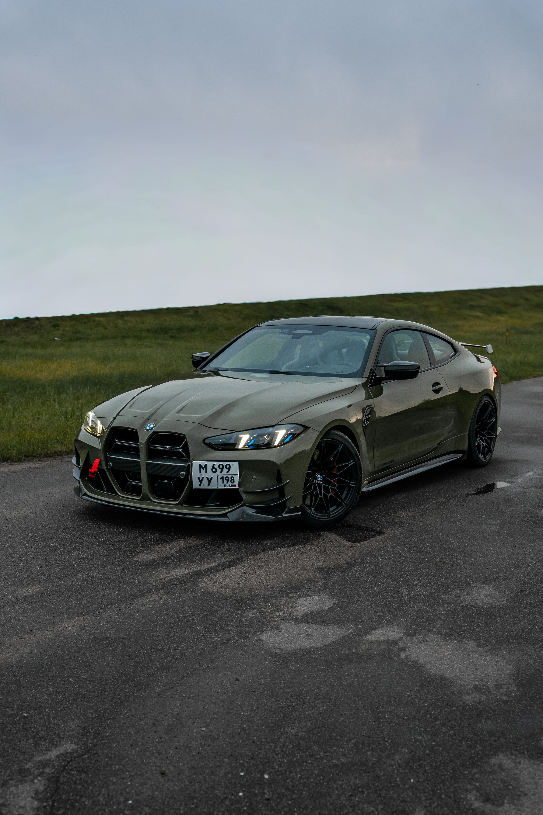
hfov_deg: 32.6
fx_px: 928
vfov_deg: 47.4
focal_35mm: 41
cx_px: 272
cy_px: 408
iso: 500
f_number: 3.5
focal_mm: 41
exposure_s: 1/100
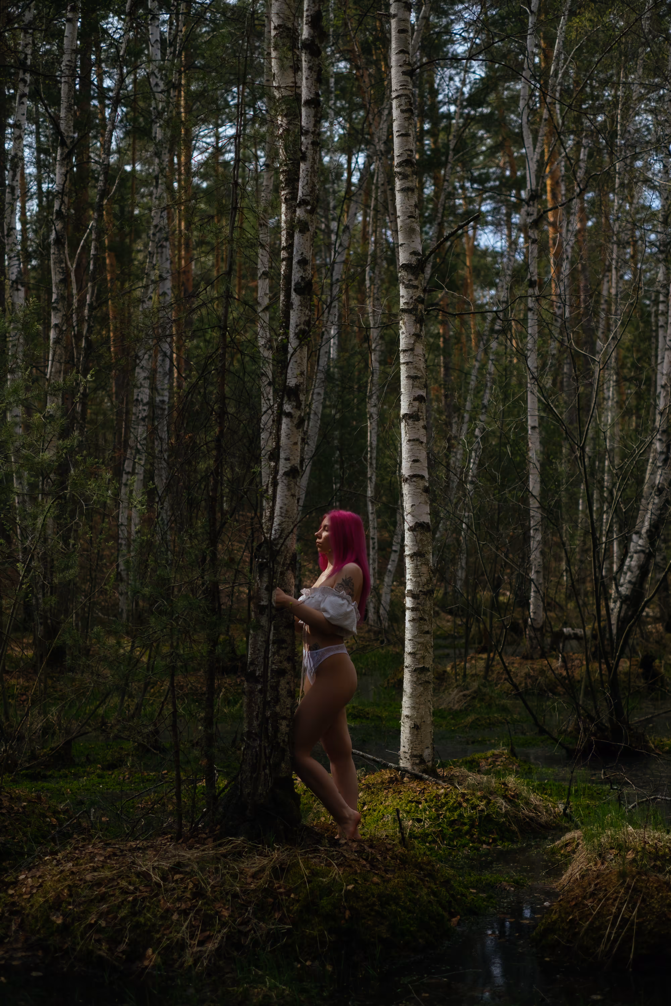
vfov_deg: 37.5
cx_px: 336
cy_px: 503
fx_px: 1482
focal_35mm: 53
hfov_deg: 25.5
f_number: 2
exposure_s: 1/1600
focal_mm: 35
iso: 200
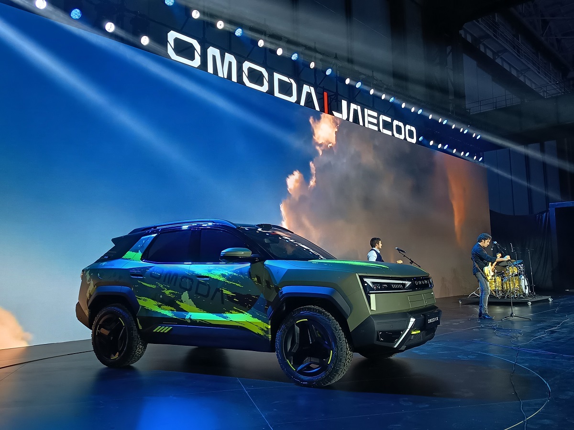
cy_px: 215
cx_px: 287
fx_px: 531
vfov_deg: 44.2
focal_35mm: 32
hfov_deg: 56.8
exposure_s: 1/50
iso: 382
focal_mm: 5.24
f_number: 1.7
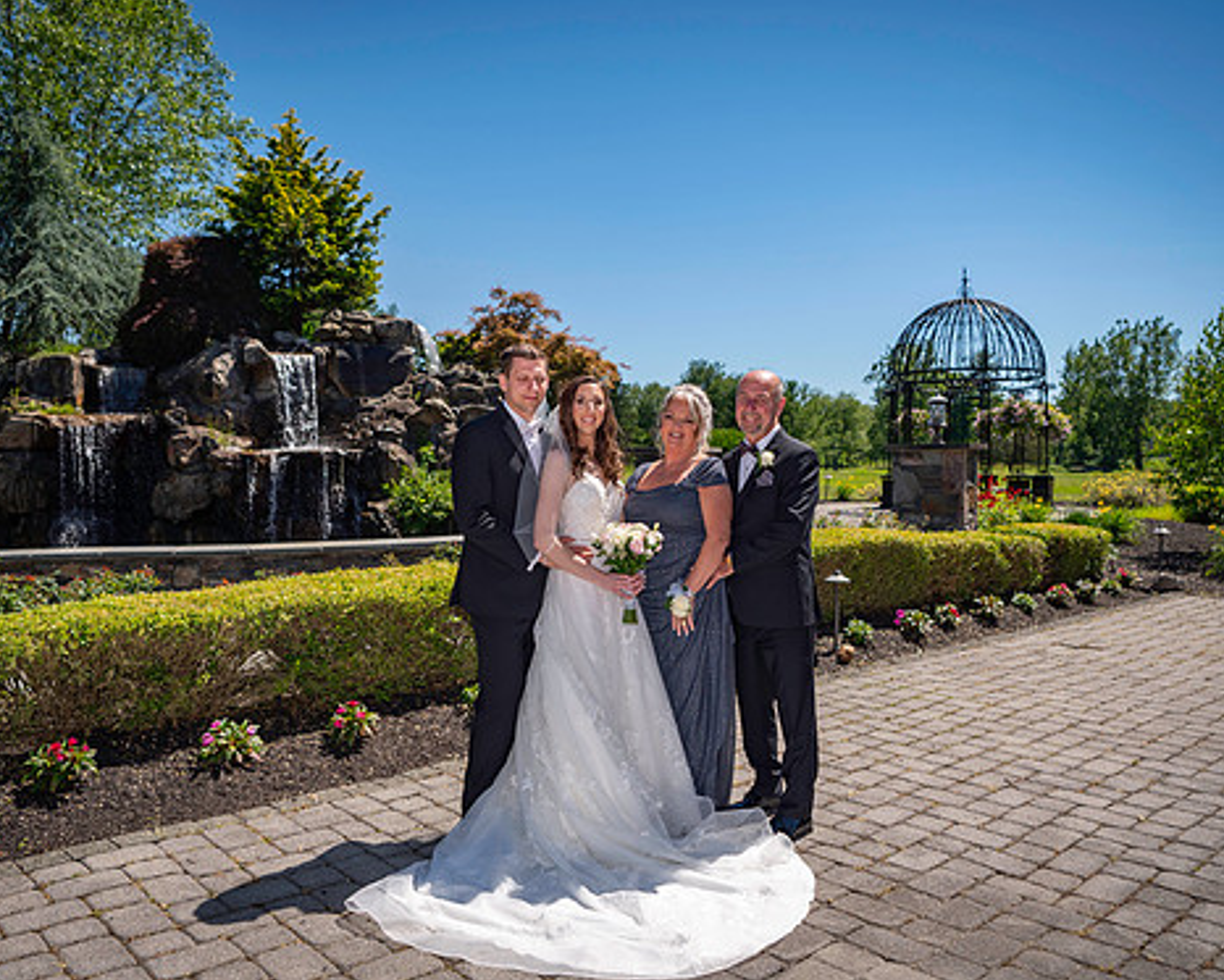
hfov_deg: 62.2
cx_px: 623
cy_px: 502
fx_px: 1015
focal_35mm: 28
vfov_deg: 51.5
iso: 100
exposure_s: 1/5000
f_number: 3.2
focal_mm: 24
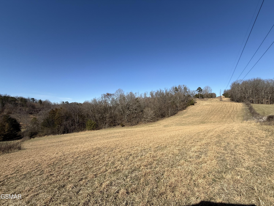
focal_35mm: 14
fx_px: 111
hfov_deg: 102.1
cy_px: 103
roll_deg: +1.2
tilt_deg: +3.6
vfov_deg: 85.7
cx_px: 137
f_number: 2.2
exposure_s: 1/2410
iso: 50
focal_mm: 2.22
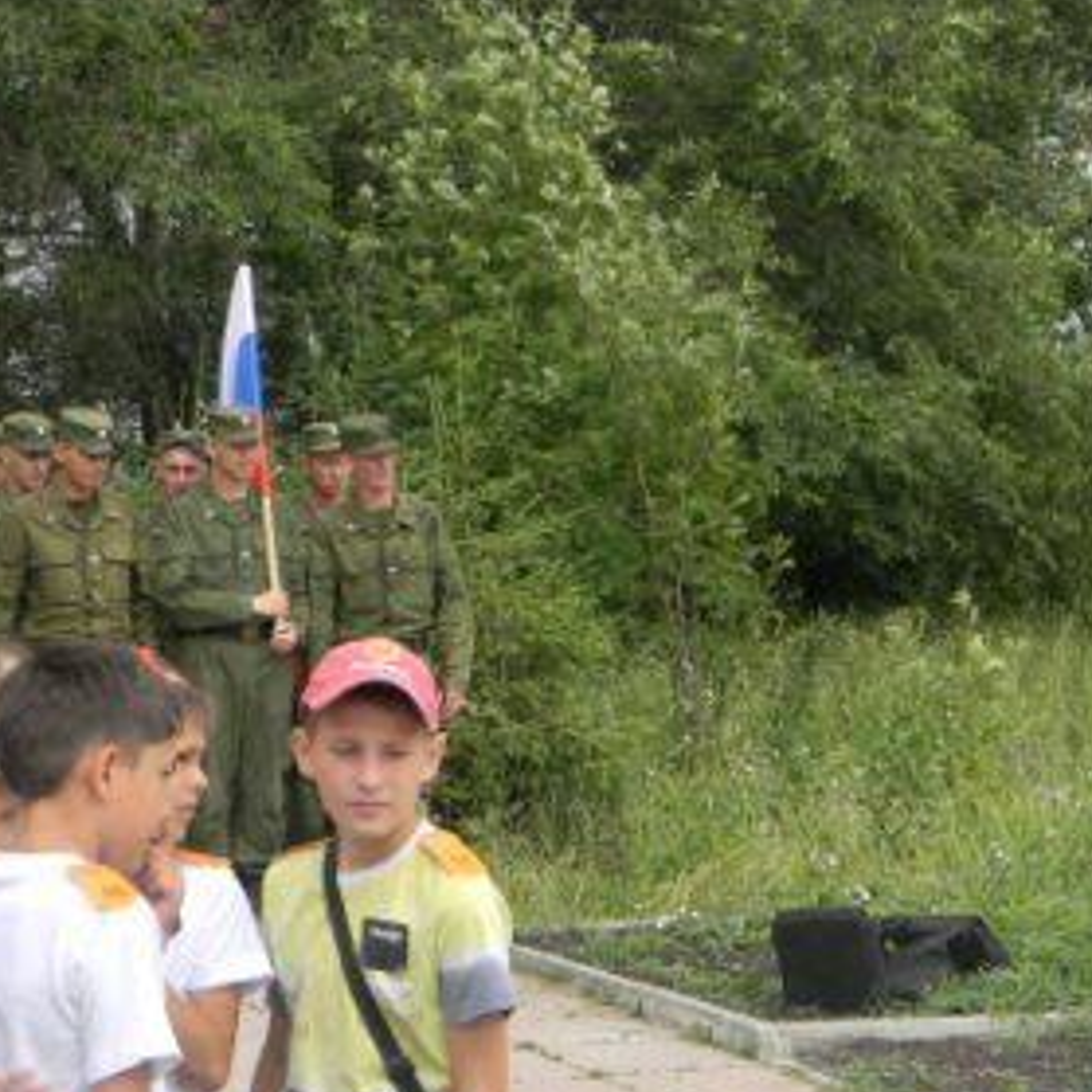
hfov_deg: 18.3
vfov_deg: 18.3
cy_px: 614
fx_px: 3391
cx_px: 478
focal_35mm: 95
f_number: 4.3
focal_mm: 12.2
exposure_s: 1/339
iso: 80
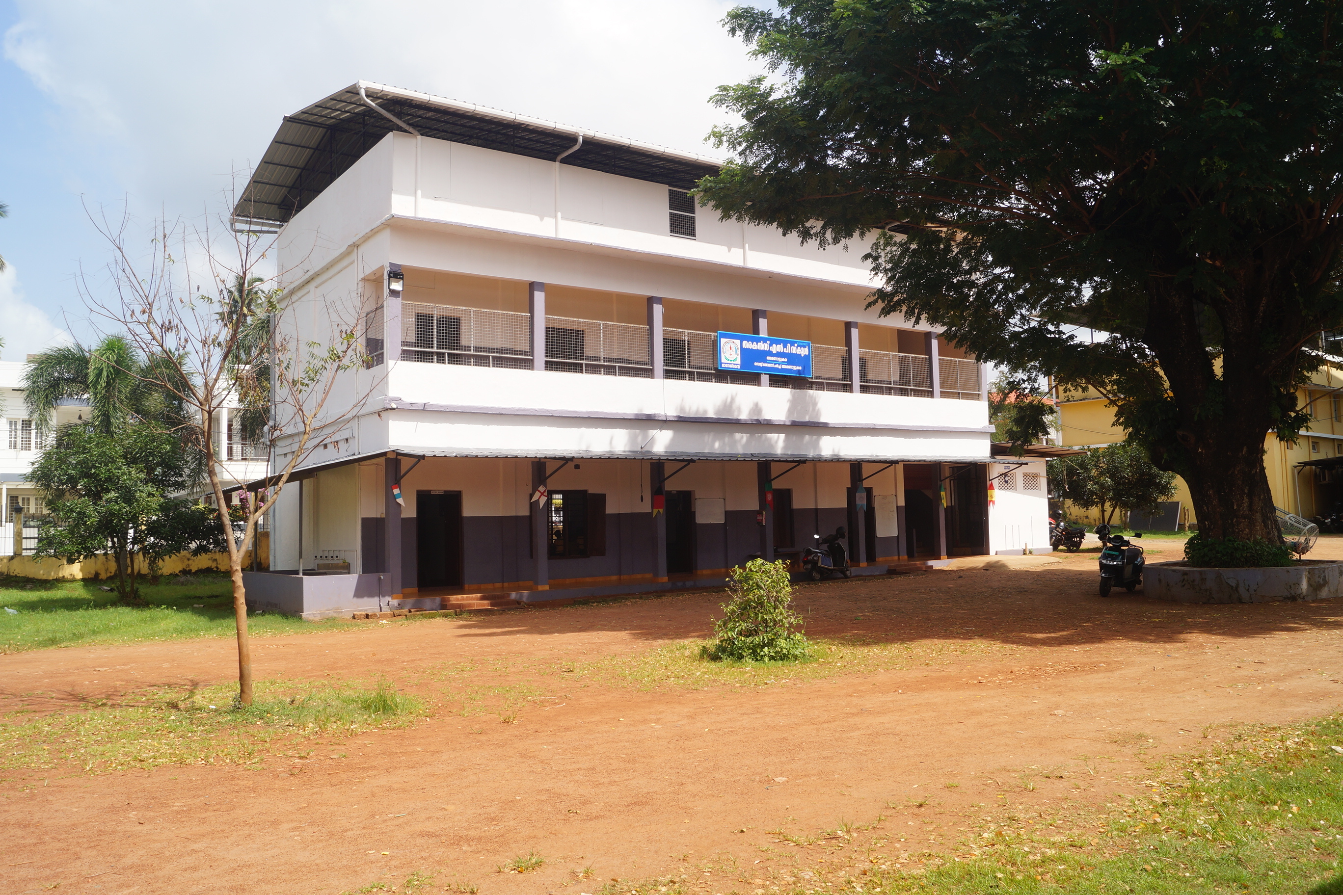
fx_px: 1007
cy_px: 448
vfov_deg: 47.9
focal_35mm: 27
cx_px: 672
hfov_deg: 67.4
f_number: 14
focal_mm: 18
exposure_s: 1/80
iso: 100
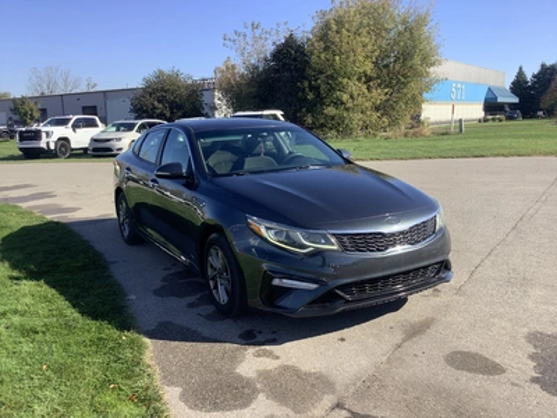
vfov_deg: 45.4
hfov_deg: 58.4
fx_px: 499
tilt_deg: -11.3
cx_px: 278
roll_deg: -0.8
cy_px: 209
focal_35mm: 31
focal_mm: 3.3
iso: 25
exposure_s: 1/673
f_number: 2.4
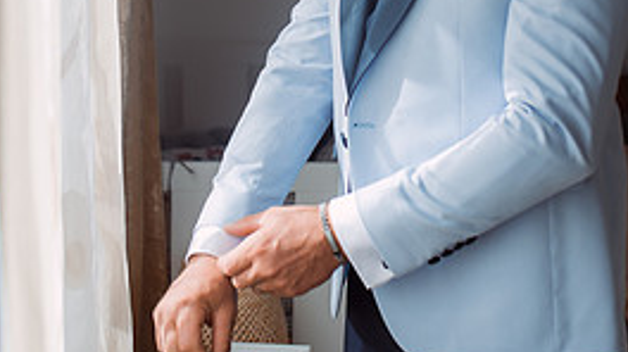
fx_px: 1348
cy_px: -51
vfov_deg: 14.5
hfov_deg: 26.2
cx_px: 281
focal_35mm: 81
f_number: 2.8
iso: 100
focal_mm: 35
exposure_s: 1/250
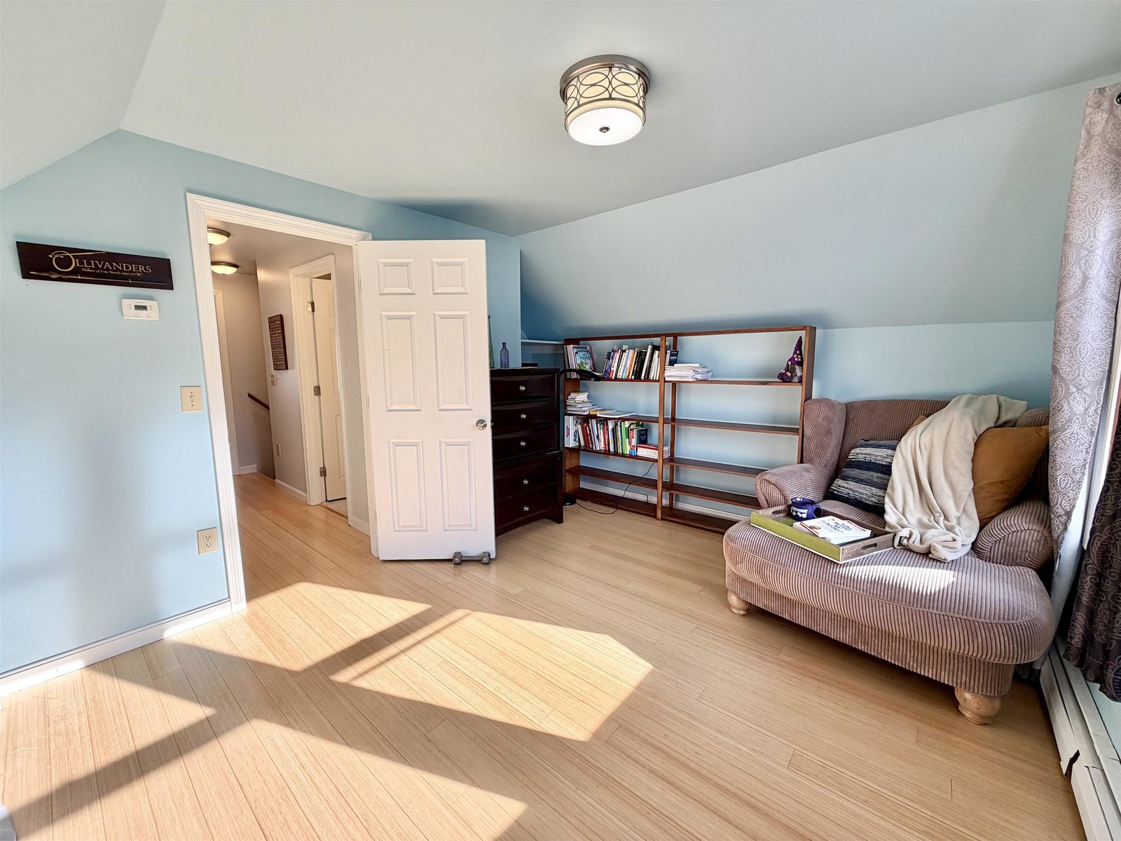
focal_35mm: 14
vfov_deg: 85.7
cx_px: 560
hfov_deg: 102.1
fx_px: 453
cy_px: 420
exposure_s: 1/120
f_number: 2.2
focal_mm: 2.22
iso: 32
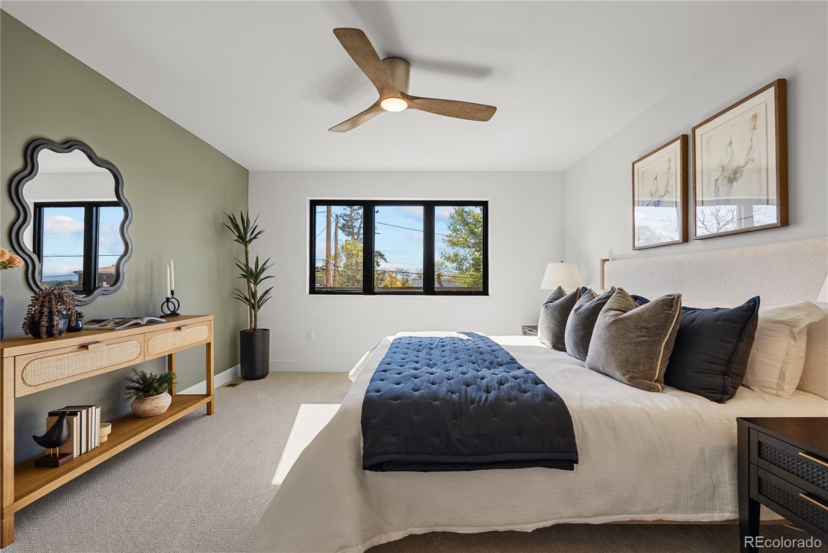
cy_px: 276
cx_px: 414
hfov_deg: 96.7
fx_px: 368
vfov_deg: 73.8
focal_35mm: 16
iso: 640
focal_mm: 16
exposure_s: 1/20
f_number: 8
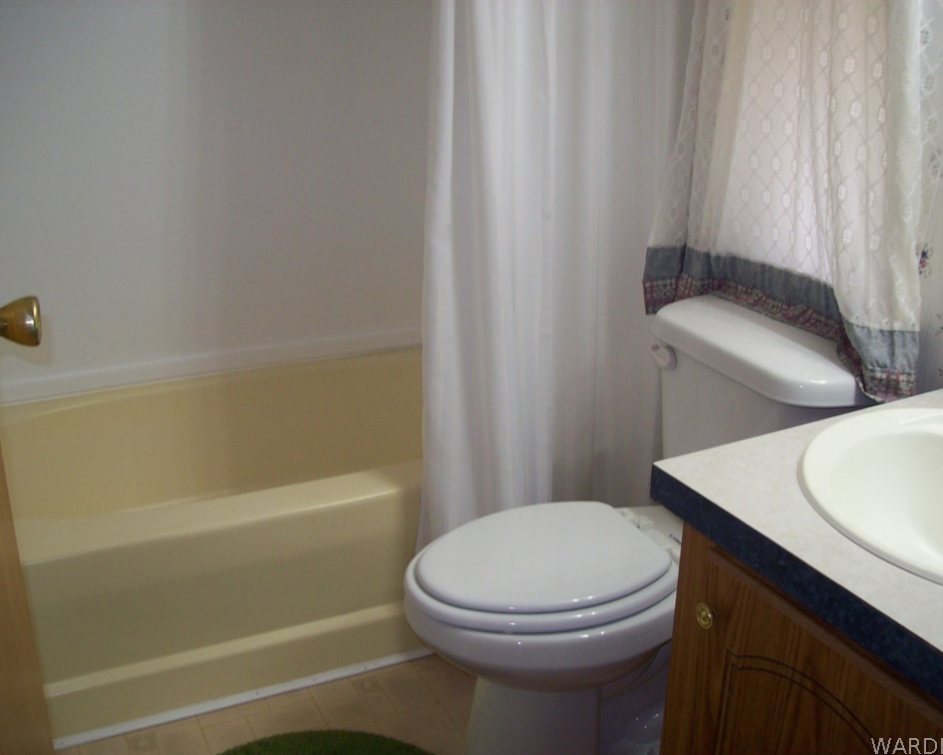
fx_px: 1061
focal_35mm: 38
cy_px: 380
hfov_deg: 47.9
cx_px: 464
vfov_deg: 39.2
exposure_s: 1/64
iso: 80
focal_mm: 6
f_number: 2.7
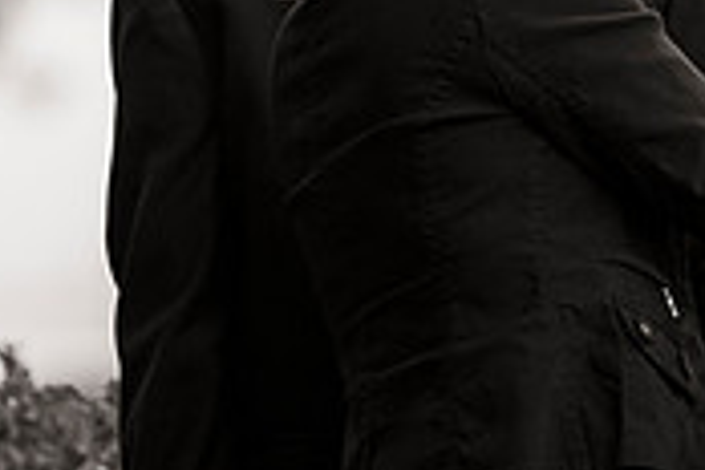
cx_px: 434
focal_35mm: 665
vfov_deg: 2.1
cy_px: -49
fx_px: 13022
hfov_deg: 3.1
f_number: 2.8
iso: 200
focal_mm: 200
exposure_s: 1/1000
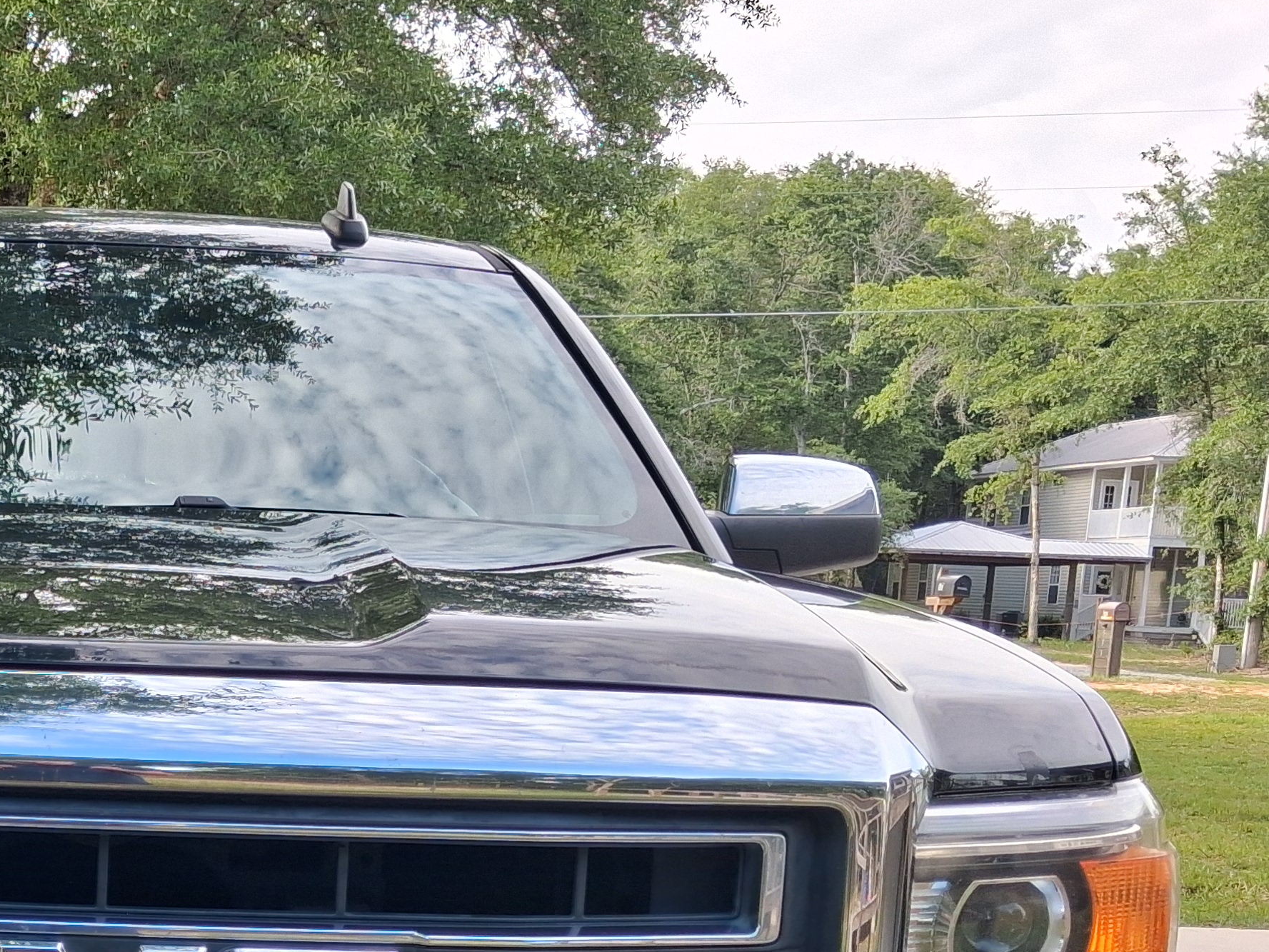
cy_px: 962
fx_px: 2273
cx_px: -45
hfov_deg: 28.9
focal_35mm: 62
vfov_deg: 22.7
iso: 25
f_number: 1.8
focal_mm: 4
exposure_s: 1/102
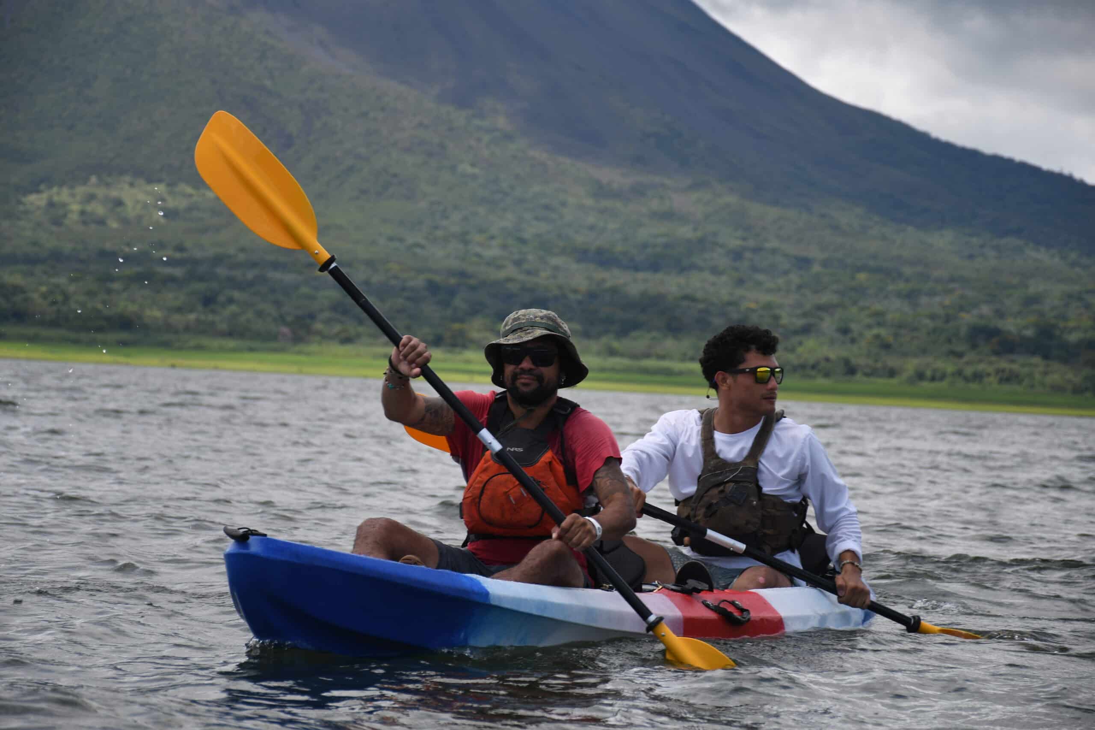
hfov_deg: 15.2
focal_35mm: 135
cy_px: 365
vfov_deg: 10.2
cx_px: 548
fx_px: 4106
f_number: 5.3
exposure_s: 1/500
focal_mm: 90
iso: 100
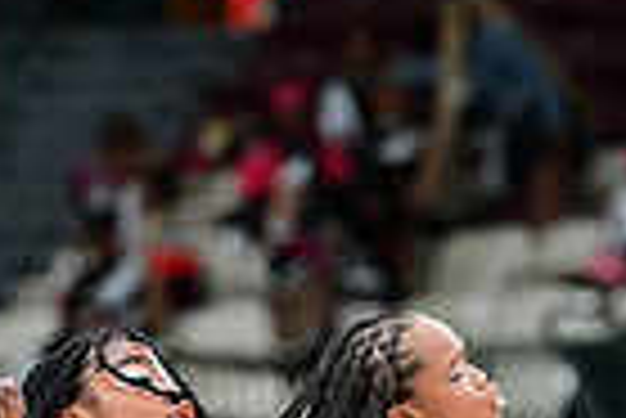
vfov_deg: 2.3
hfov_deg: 3.4
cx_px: 207
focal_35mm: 605
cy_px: 764
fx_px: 10531
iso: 6400
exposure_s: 1/1000
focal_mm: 145
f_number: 3.2
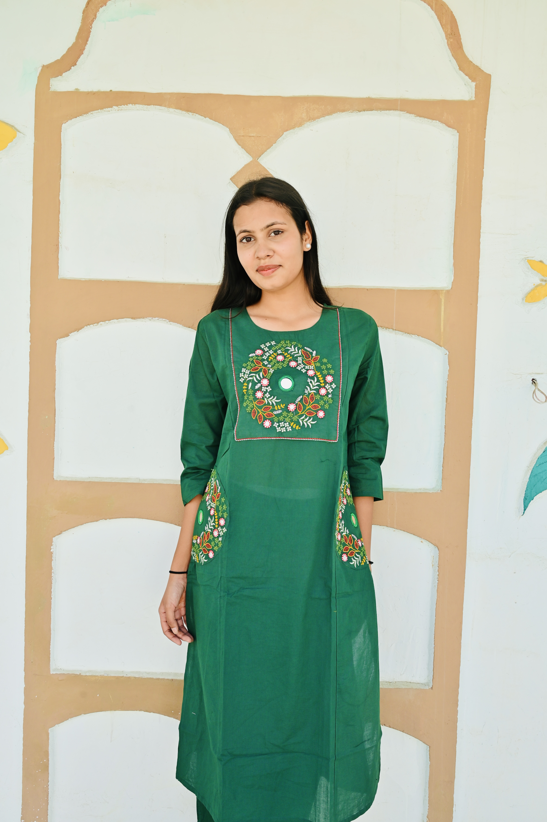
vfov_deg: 62.8
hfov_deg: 44.2
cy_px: 411
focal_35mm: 30
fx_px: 673
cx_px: 274
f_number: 8
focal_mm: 29.5
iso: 160
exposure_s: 1/125
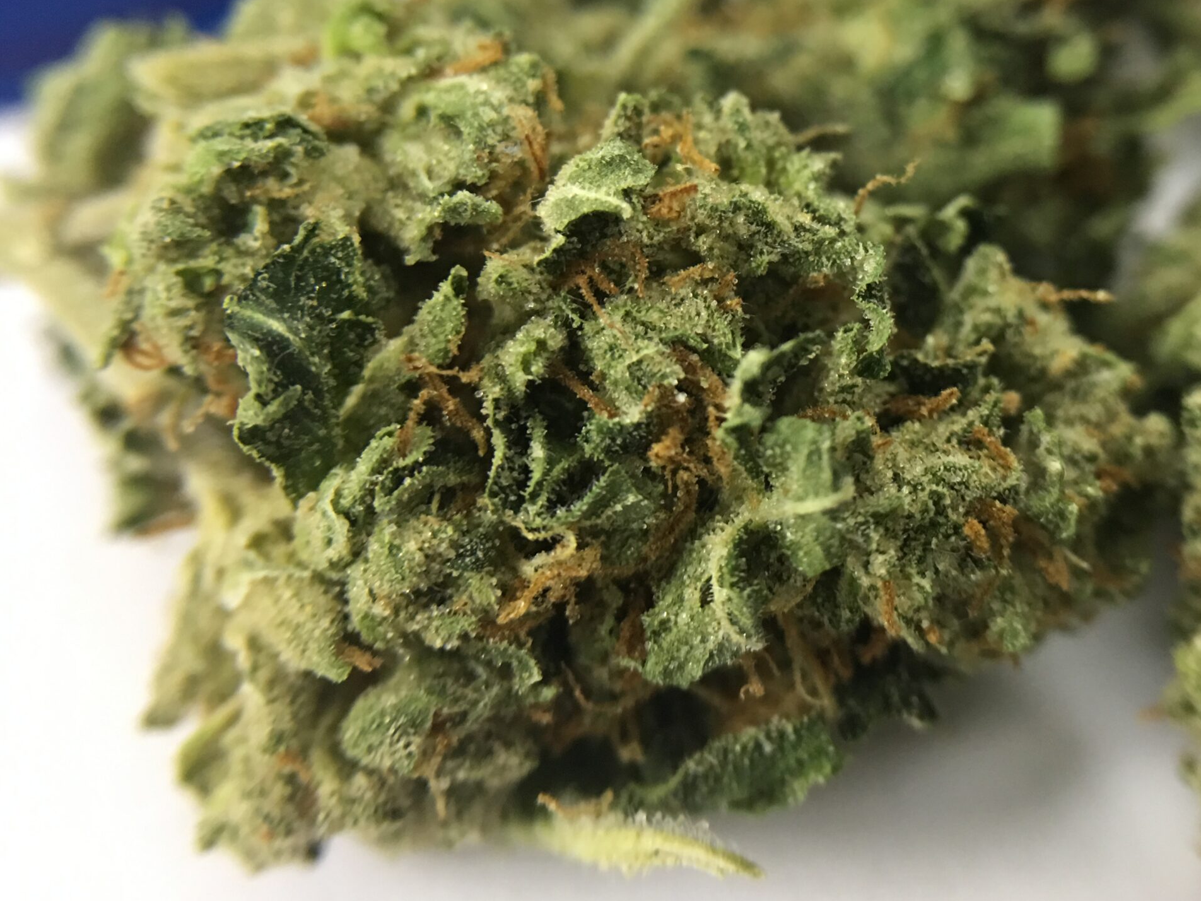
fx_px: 1353
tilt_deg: -46.4
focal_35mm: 39
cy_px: 311
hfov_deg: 47.1
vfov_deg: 36.5
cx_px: 797
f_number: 2.2
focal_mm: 4.15
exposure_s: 1/17
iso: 100
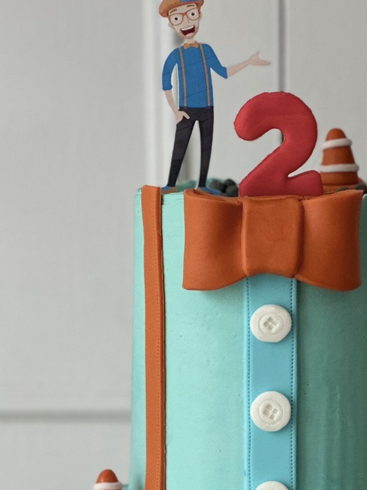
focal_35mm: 168
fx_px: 2375
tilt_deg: -10.0
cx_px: 256
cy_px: 495
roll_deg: +0.2
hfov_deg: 8.8
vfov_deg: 11.6
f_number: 2.8
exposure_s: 1/121
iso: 125
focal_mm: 9
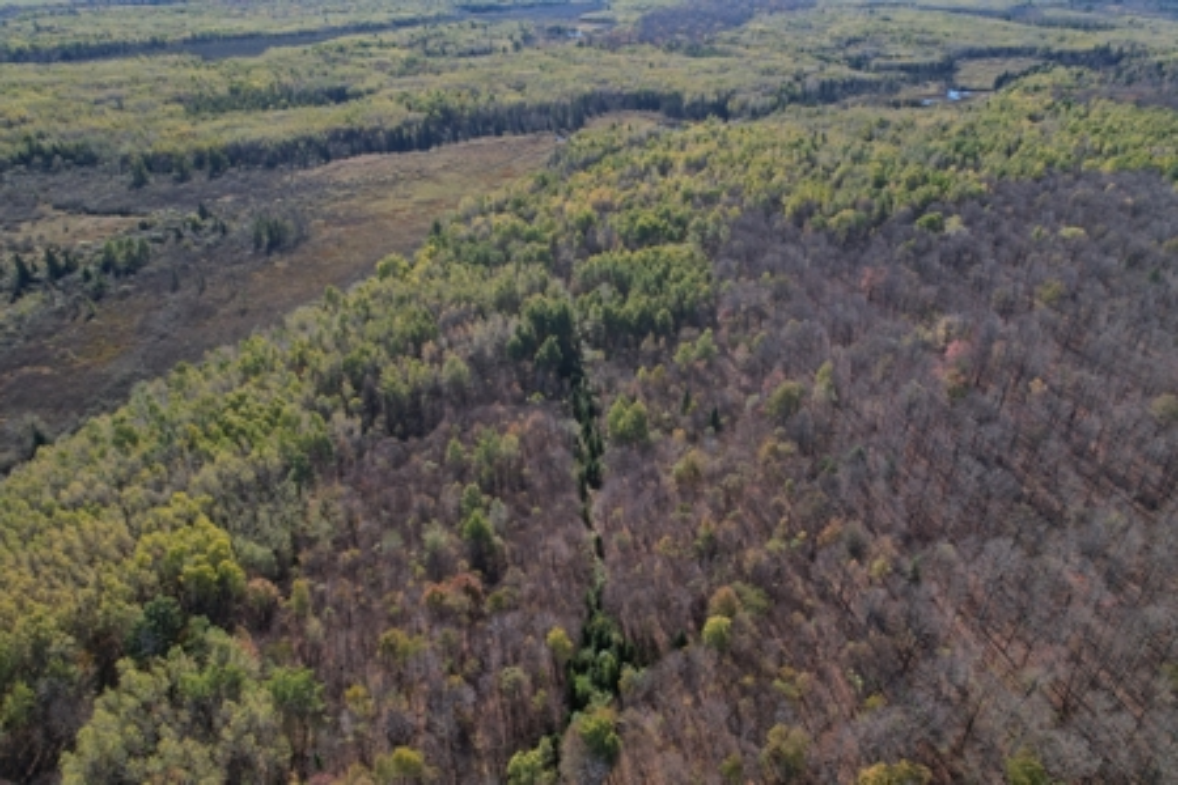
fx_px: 720
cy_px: 392
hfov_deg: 78.6
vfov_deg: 57.2
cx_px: 589
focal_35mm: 22
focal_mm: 8.38
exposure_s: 1/30
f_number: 2.8
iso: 100
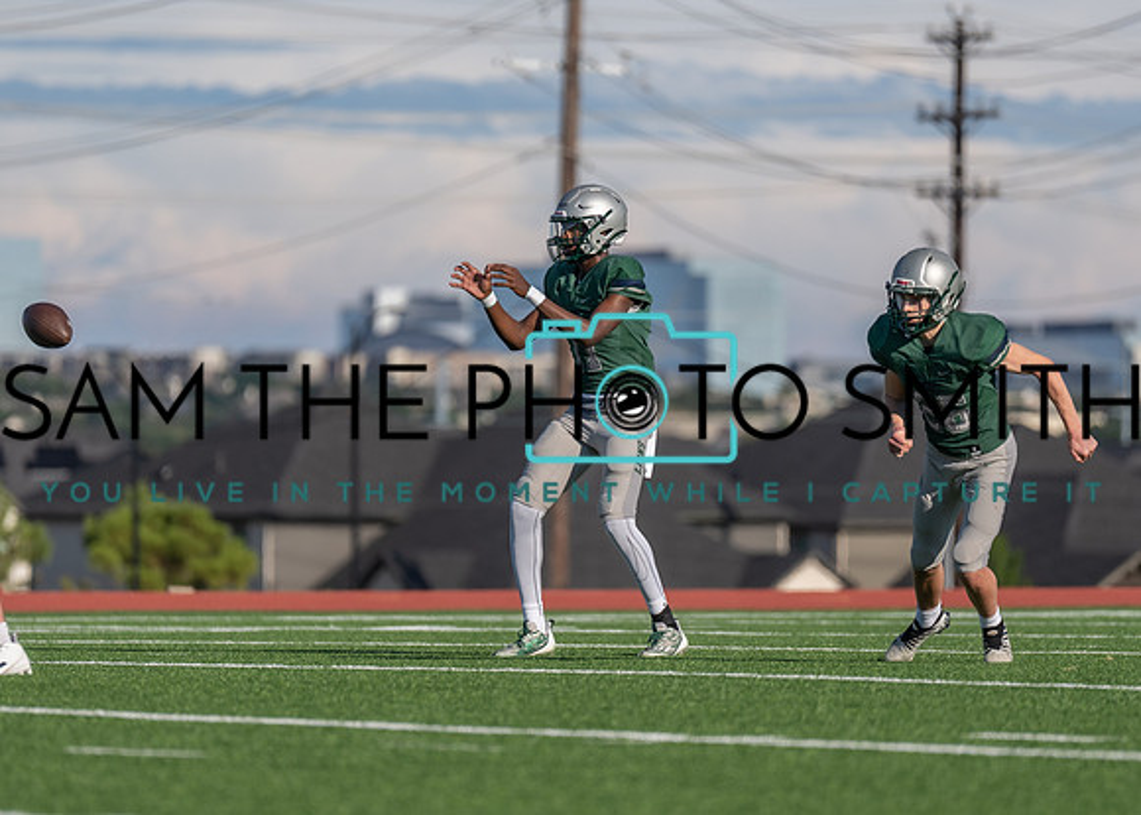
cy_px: 452
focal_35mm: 309
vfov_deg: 4.7
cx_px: 536
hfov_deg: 6.5
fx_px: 10003
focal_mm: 200
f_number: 2.8
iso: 100
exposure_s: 1/3200
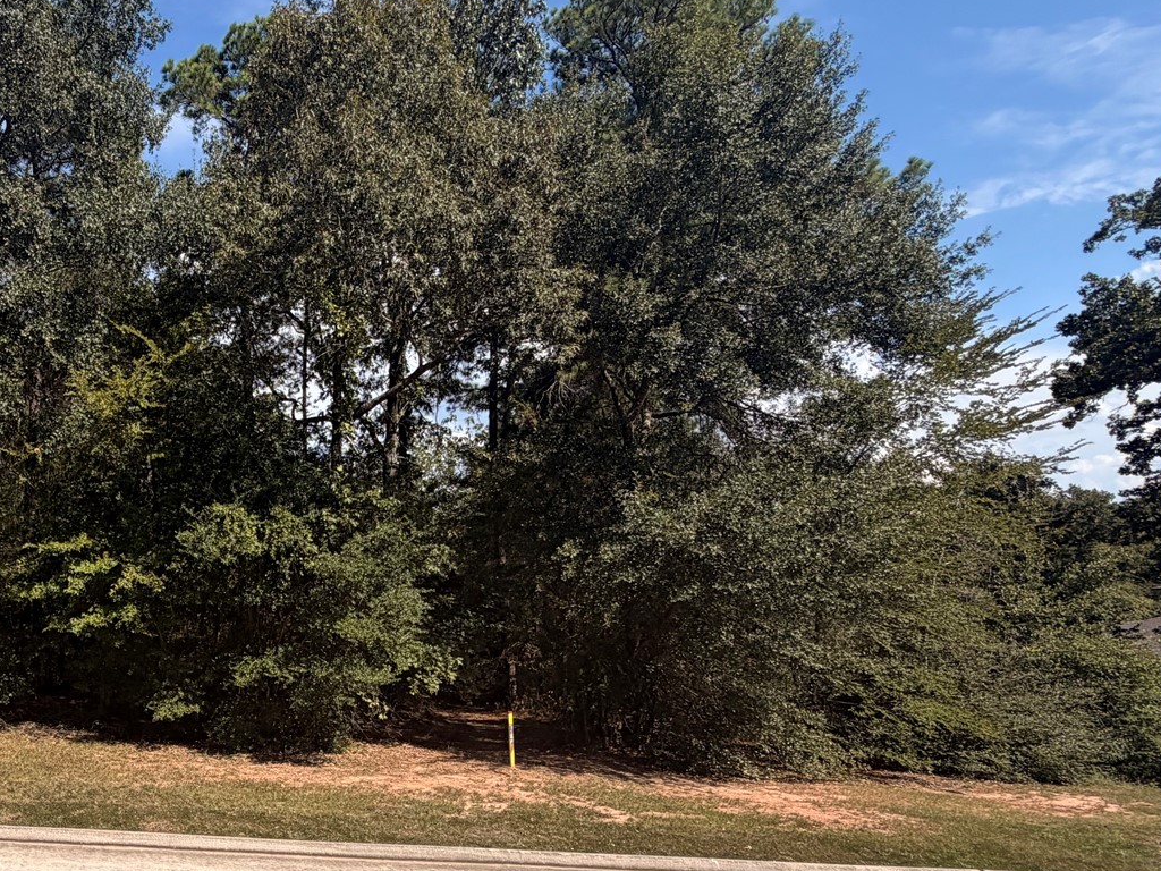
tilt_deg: +1.4
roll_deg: +0.4
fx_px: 939
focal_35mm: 28
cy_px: 603
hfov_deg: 56.5
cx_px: 161
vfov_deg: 48.6
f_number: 2.2
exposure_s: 1/888
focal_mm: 2.22
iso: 20
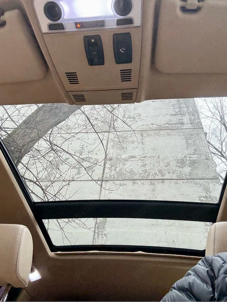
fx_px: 262
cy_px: 151
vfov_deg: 60.0
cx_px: 114
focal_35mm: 30
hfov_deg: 46.8
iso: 80
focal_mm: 2.69
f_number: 1.9
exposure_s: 1/79
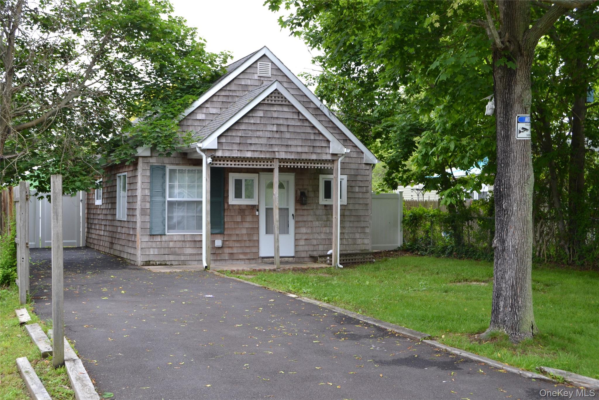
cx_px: 300
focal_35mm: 45
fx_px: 749
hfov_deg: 43.6
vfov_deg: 29.9
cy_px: 200
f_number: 8
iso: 400
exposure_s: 1/125
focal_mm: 30
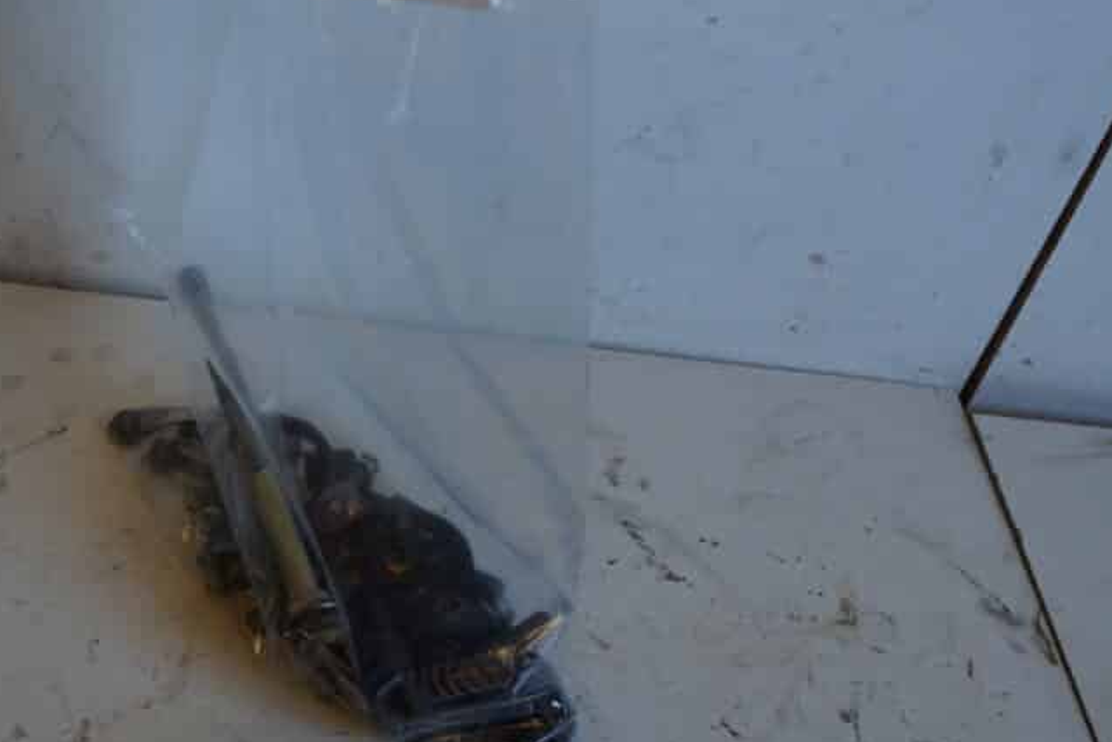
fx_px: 1483
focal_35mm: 48
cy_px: 399
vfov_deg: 28.1
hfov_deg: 40.9
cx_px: 433
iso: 160
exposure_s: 1/60
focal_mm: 20
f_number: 4
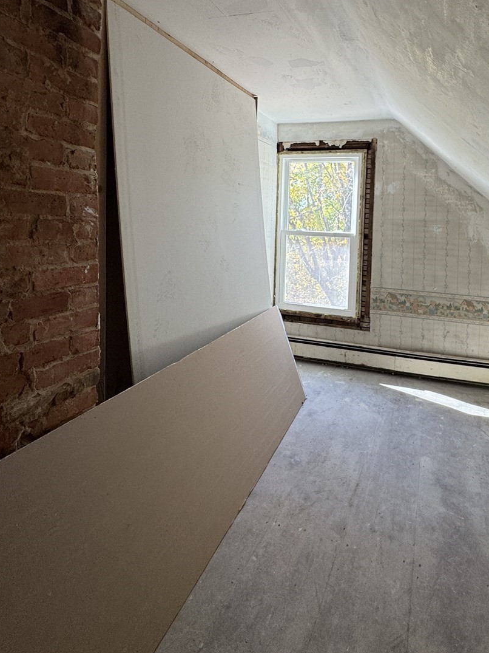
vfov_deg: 80.2
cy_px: 244
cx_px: 331
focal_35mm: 20
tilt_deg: -3.4
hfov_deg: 64.0
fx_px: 377
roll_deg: -1.9
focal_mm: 2.22
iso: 100
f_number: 2.2
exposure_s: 1/99
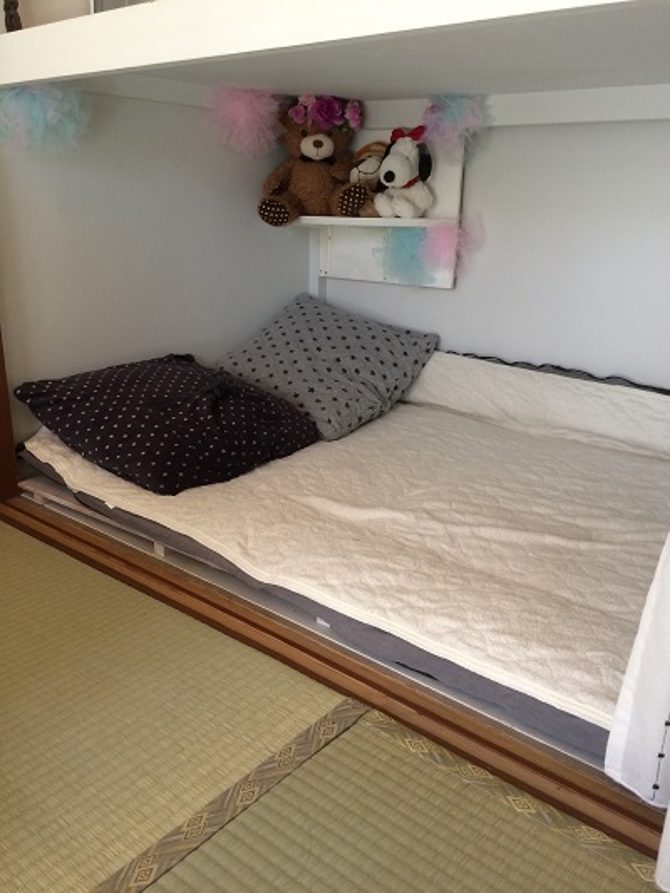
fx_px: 748
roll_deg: +0.1
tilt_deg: -16.9
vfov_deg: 61.6
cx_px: 335
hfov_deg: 48.2
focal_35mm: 29
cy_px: 446
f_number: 2.2
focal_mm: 4.15
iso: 100
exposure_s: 1/30
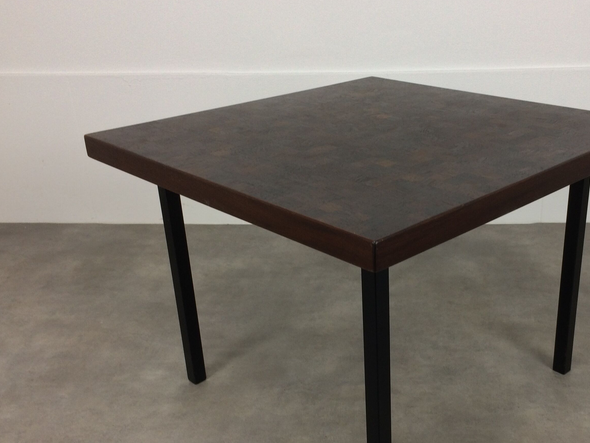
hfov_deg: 45.3
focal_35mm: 41
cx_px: 379
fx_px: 699
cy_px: 273
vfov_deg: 35.0
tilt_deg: -25.2
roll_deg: +0.1
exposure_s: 1/33
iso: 40
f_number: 2.2
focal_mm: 4.15
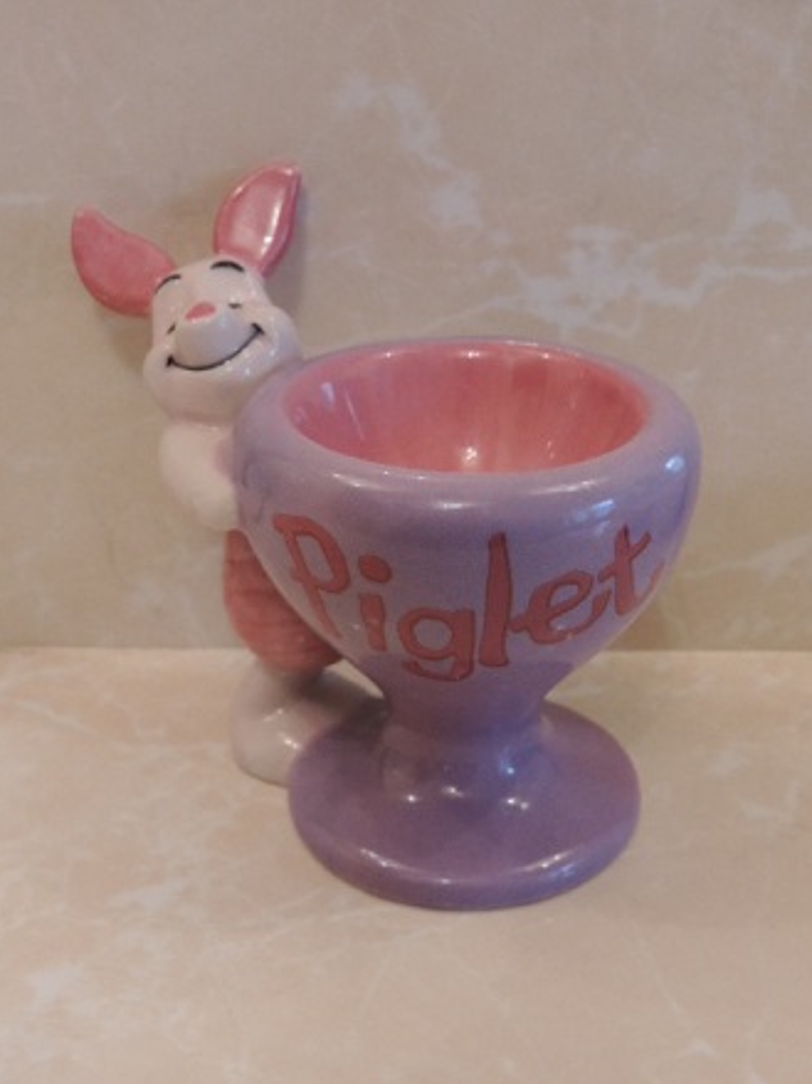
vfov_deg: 39.7
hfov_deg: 30.3
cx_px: 400
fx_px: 1502
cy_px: 543
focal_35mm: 48
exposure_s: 1/30
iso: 400
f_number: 3.5
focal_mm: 8.3
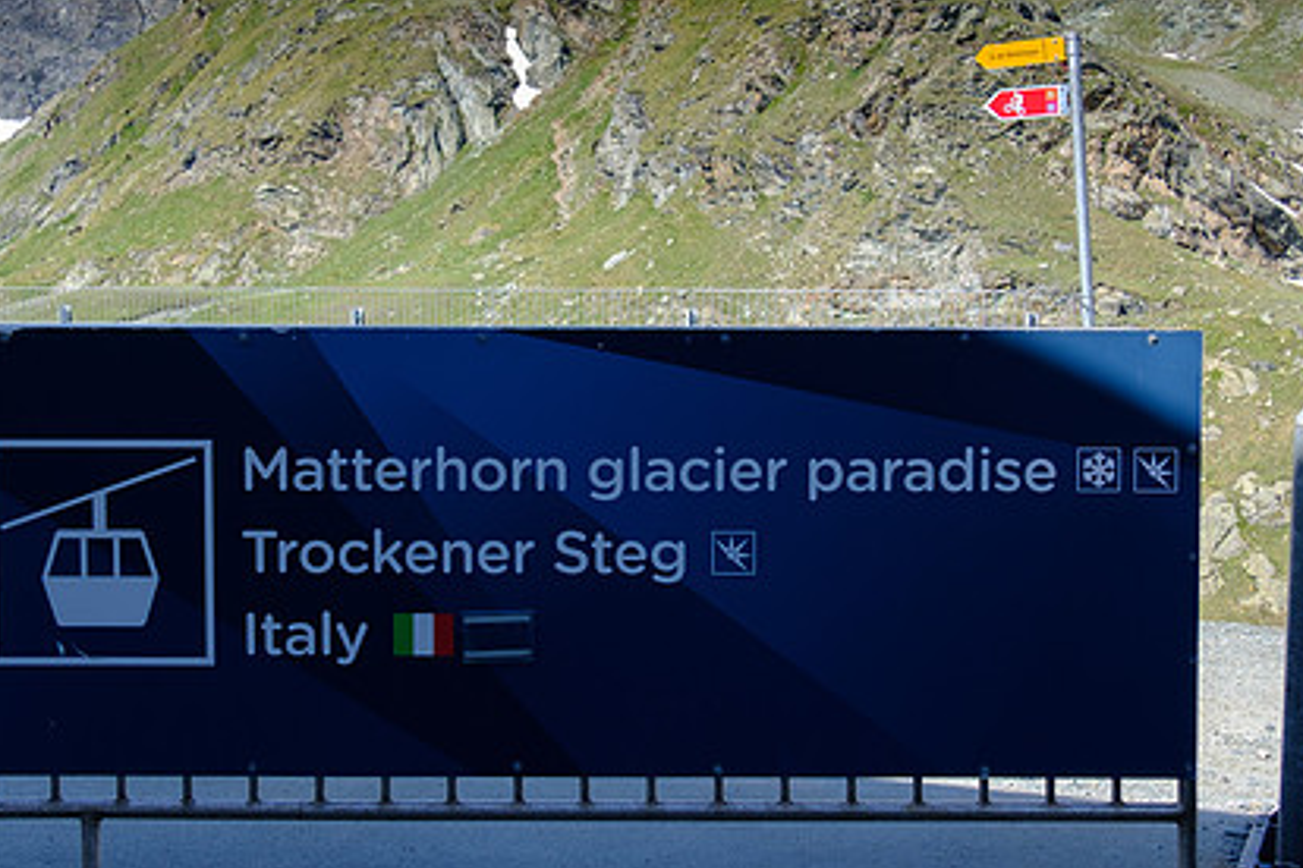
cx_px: 652
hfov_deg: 32.4
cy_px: 370
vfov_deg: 21.9
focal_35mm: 62
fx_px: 2244
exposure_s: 1/280
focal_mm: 27.9
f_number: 5.6
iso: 200
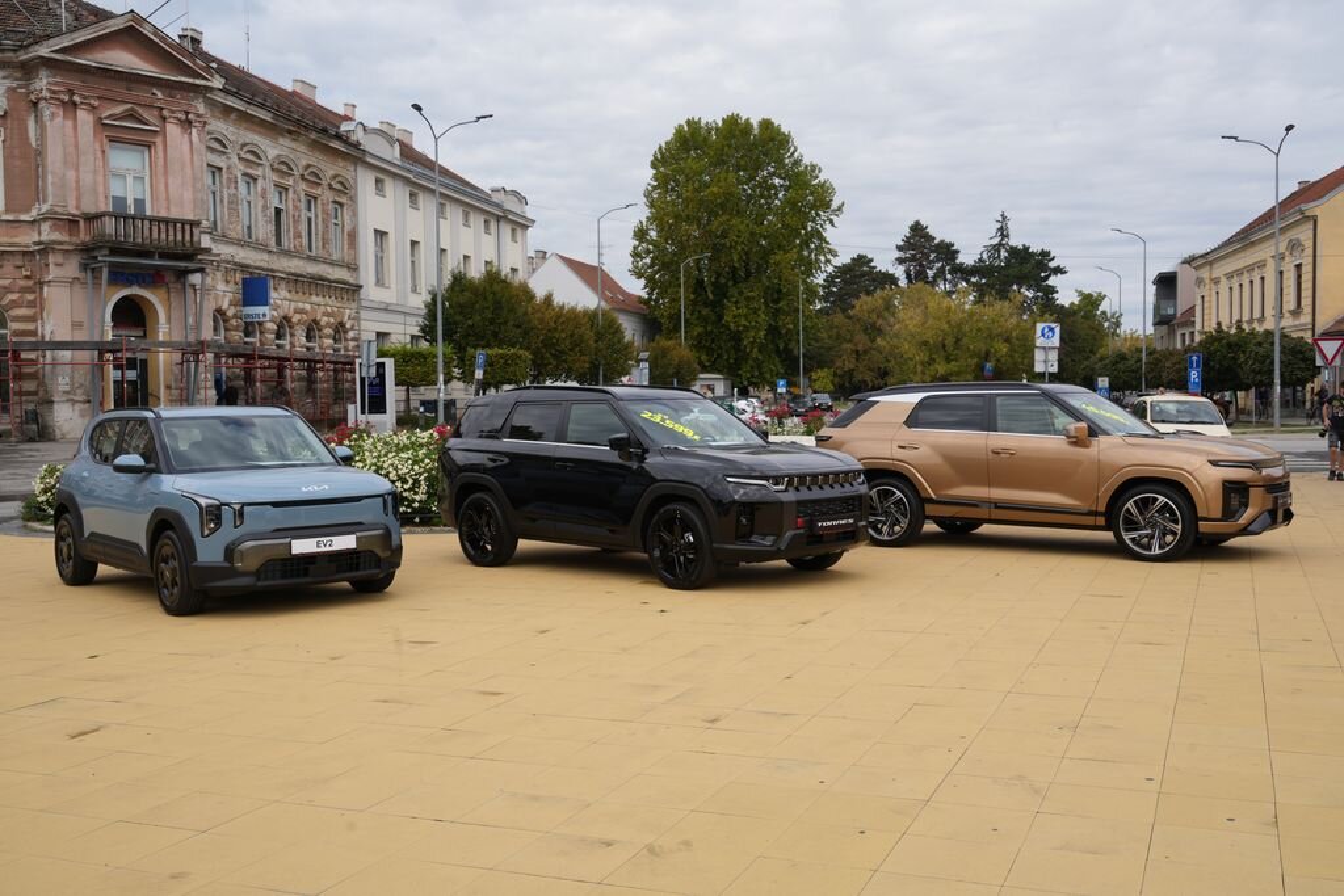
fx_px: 1307
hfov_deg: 54.4
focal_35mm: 35
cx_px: 672
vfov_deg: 37.9
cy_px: 448
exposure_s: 1/100
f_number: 10
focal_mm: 35
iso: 100
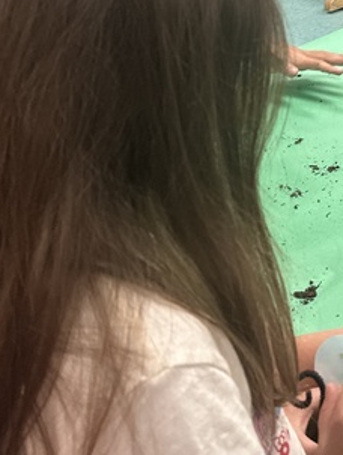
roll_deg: -1.0
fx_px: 1068
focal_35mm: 81
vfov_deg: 23.7
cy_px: 83
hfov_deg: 16.2
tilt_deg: -23.8
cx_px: 557
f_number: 1.78
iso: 125
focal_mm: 6.86
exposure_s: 1/60
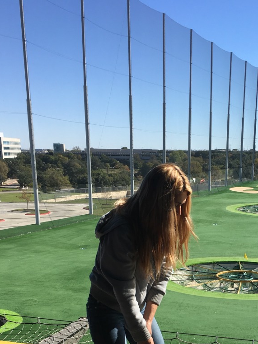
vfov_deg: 34.8
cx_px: 186
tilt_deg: -15.6
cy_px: 308
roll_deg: +0.4
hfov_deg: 27.7
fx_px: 517
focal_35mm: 52
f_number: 2.2
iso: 25
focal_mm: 4.15
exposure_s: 1/1261
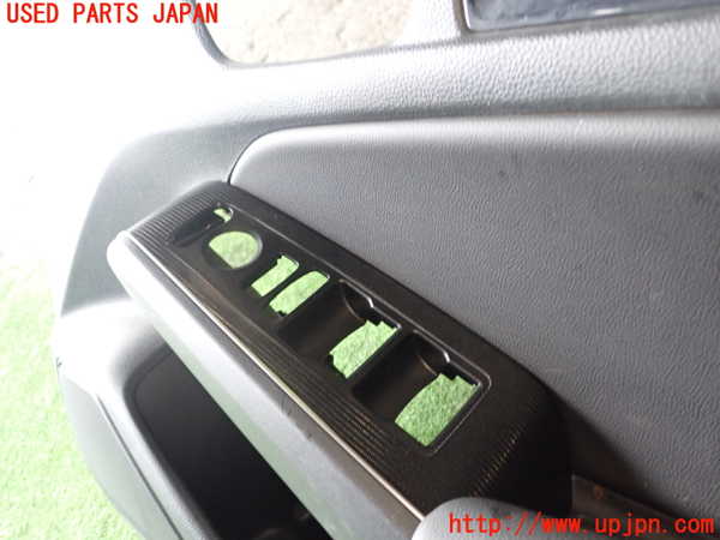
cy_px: 270
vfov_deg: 46.8
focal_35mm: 30
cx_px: 360
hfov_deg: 60.0
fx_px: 624
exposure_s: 1/30
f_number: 2.3
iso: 500
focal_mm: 5.4
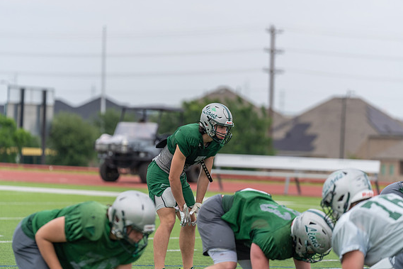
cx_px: 198
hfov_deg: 10.1
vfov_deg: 6.7
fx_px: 2283
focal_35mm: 204
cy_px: 134
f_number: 3.5
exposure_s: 1/1250
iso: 160
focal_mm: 200
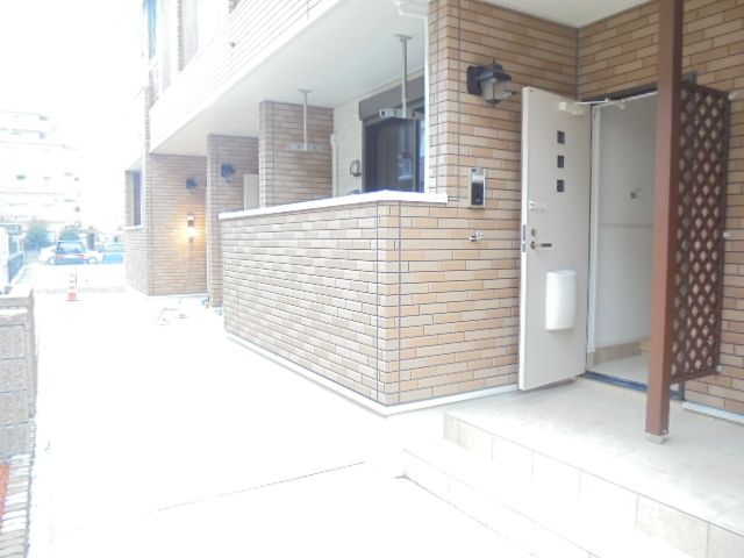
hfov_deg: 67.3
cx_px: 372
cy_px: 279
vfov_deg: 53.1
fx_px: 559
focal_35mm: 26
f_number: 3.5
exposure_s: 1/30
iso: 320
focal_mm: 4.6
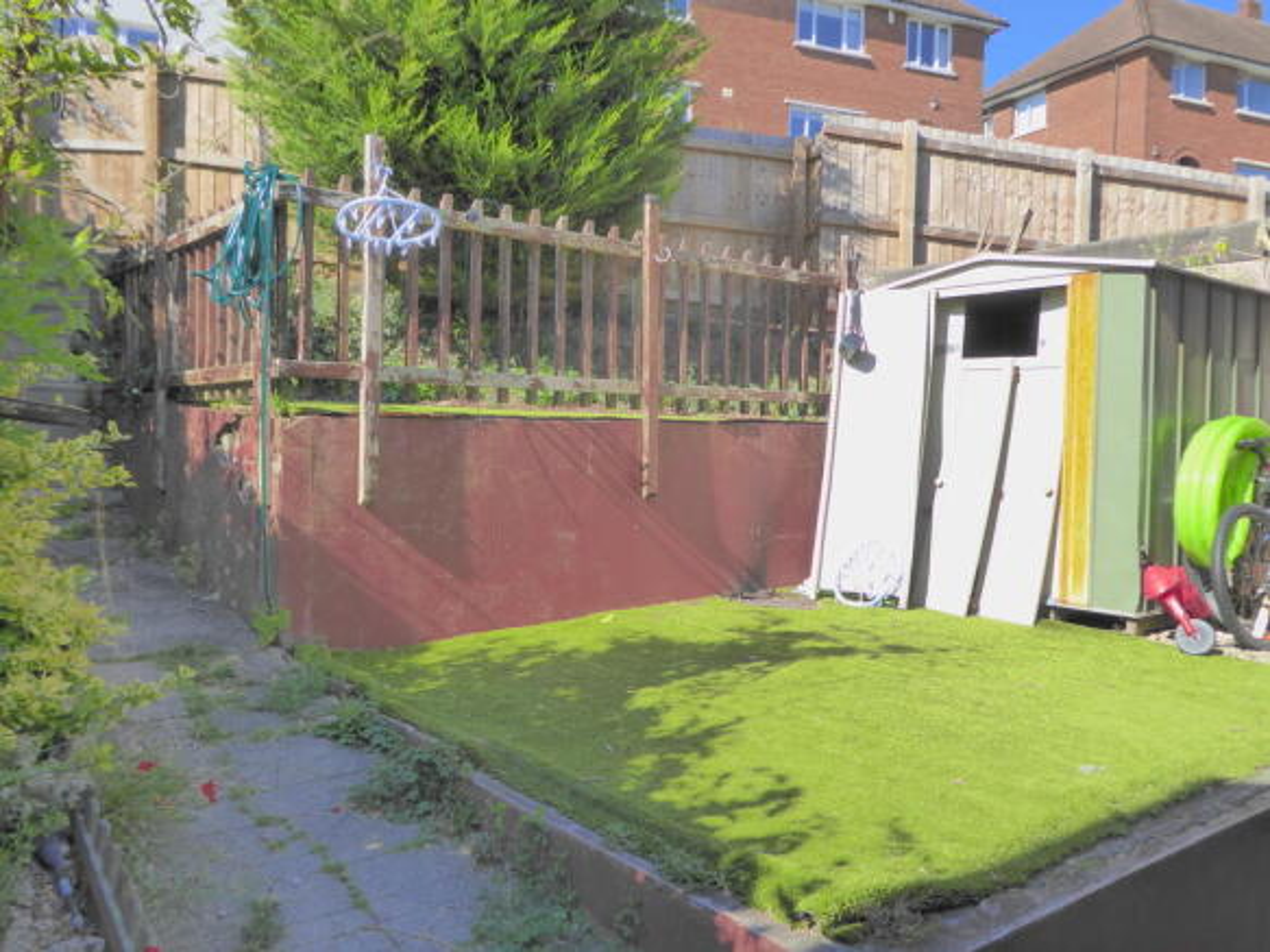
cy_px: 476
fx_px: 1064
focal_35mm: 29
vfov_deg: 48.2
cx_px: 635
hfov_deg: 61.7
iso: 160
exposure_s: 1/500
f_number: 3.5
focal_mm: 5
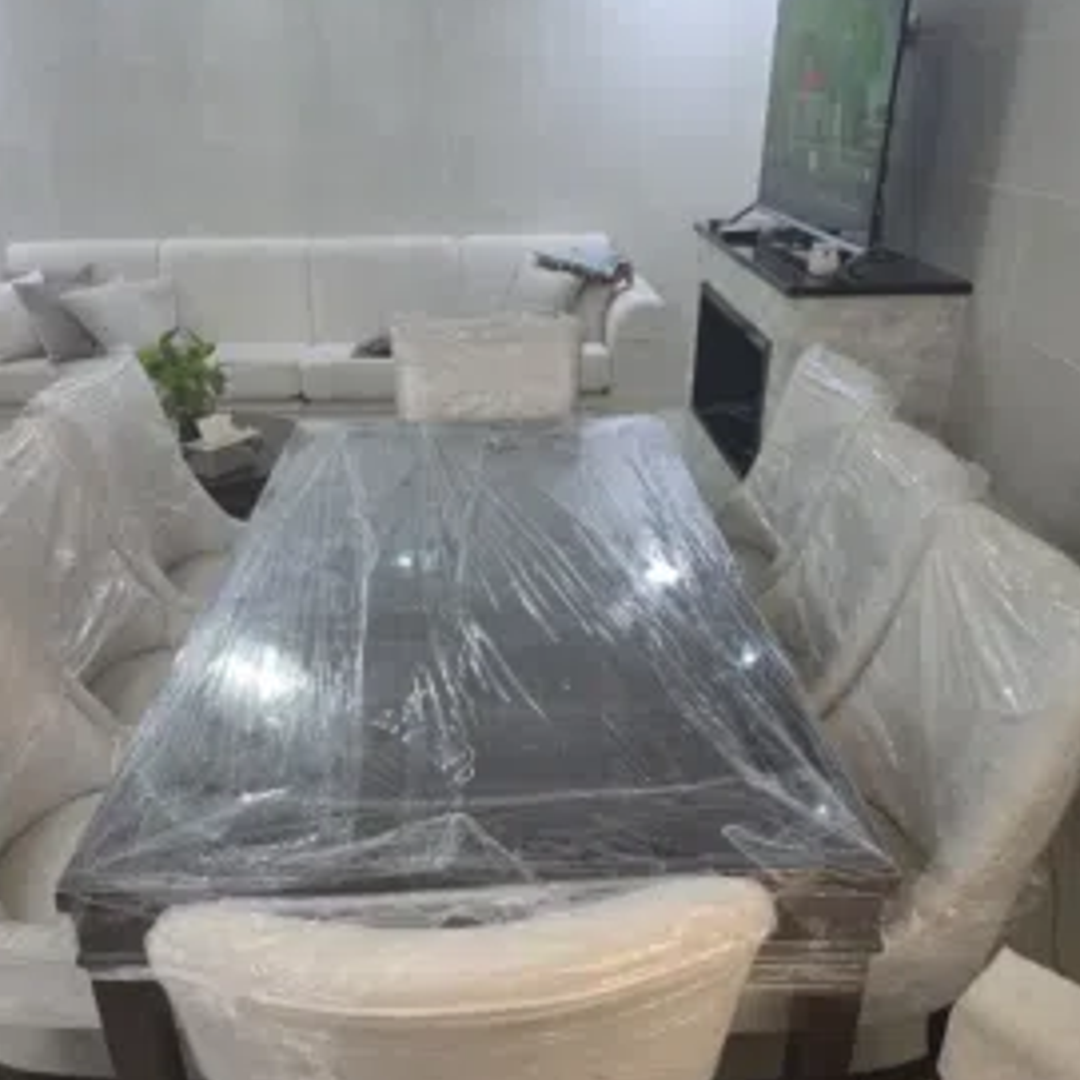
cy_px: 677
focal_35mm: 30
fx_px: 1059
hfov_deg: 54.0
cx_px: 514
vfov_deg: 53.4
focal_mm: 6.5
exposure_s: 1/100
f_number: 1.4
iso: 125
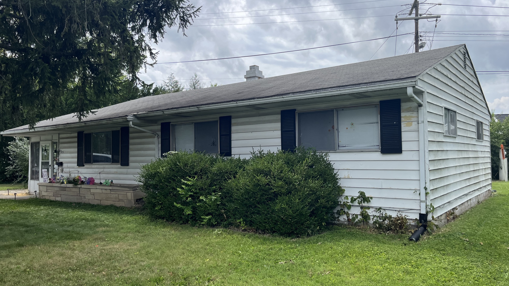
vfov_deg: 40.2
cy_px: 138
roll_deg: +1.3
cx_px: 257
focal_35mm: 29
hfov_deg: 66.1
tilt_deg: +2.1
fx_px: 391
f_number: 1.6
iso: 50
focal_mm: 5.1
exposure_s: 1/2688
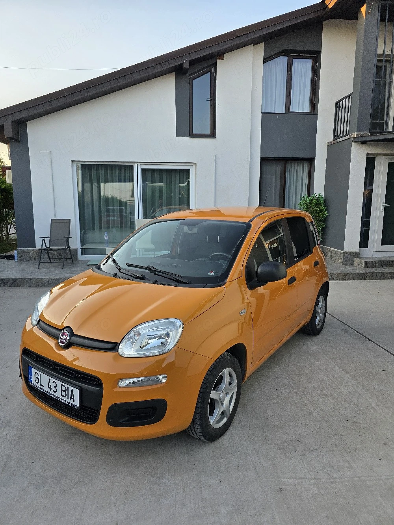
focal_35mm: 23
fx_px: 349
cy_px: 262
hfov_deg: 58.9
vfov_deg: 73.9
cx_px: 197
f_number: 1.7
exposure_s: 1/370
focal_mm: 6.3
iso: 40
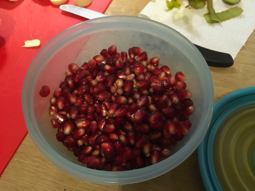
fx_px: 214
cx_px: 128
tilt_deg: -58.4
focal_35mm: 29
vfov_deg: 48.2
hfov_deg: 61.7
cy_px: 96
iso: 250
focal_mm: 4.15
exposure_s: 1/17
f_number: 2.2
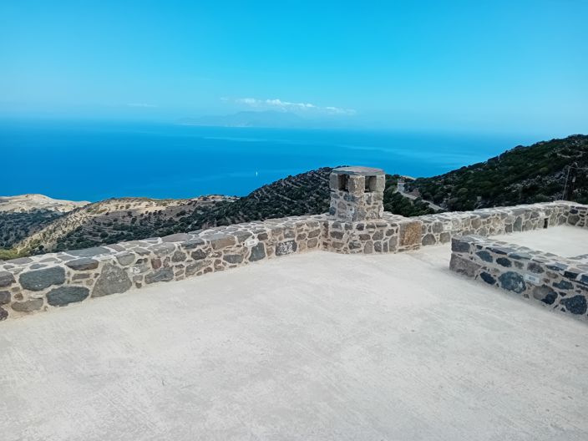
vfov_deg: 53.1
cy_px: 220
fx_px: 442
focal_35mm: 26
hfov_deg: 67.3
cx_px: 294
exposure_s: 1/500
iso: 125
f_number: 1.8
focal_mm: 3.98
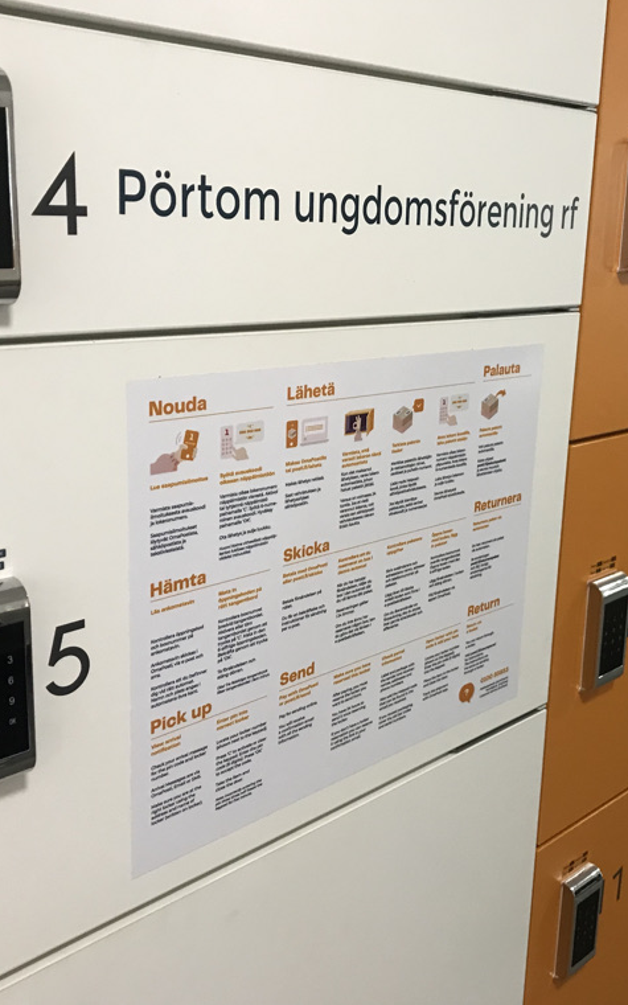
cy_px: 500
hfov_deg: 31.8
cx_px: 394
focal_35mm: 40
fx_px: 1095
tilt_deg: -11.5
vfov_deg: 49.3
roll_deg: -3.4
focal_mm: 3.99
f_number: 1.8
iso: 50
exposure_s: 1/17
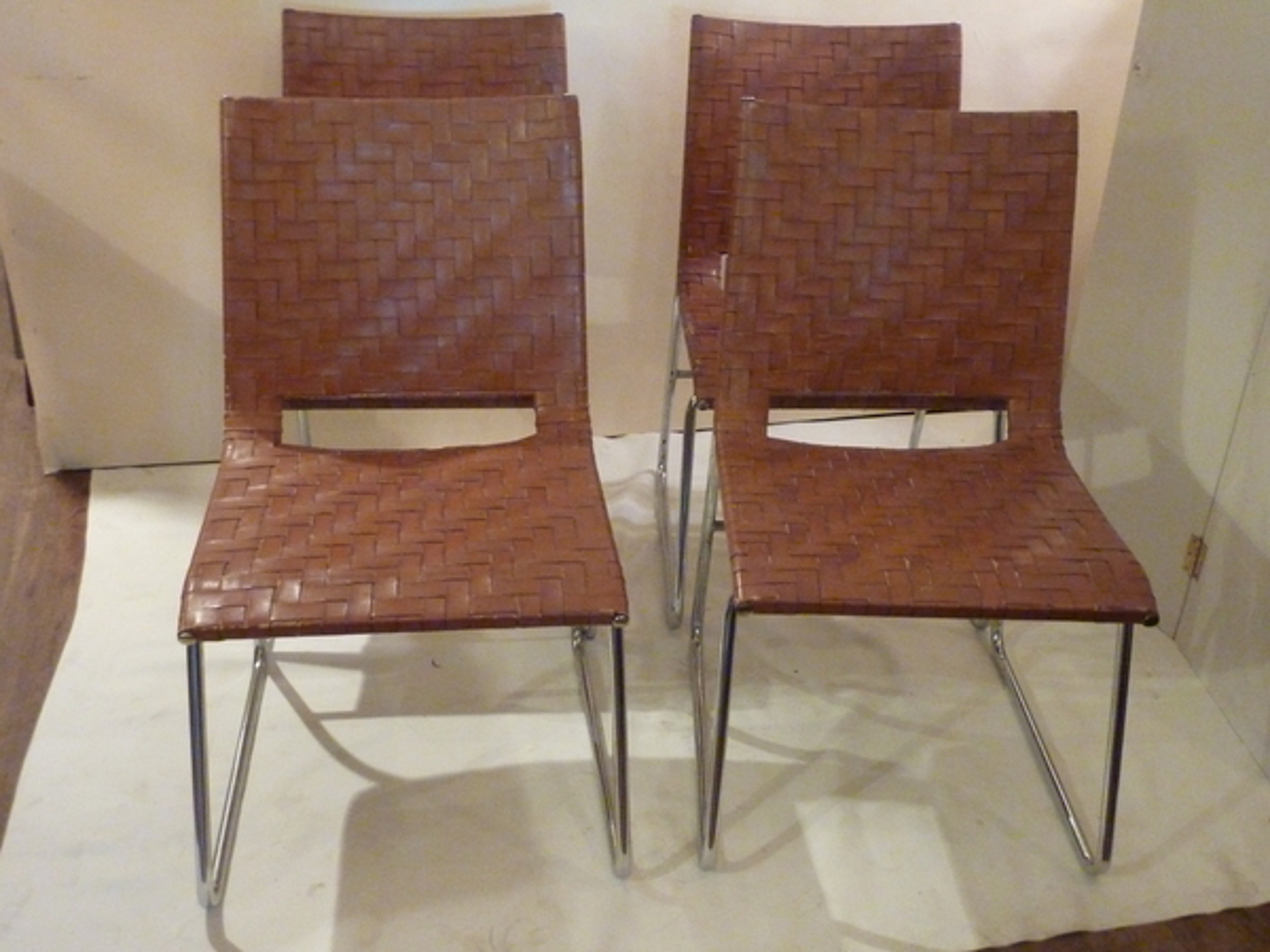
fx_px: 1357
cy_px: 476
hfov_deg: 50.1
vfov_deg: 38.7
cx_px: 635
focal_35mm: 37
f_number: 3.6
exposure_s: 1/13
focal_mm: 6.1
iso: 800
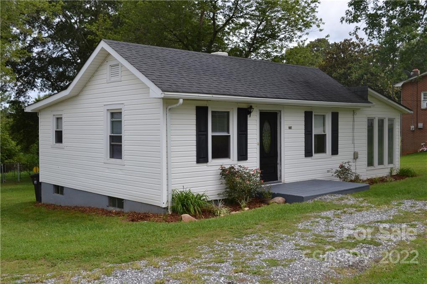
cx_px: 214
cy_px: 142
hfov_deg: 49.6
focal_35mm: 39
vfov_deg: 34.2
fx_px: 462
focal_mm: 26
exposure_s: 1/200
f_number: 7.1
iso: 100
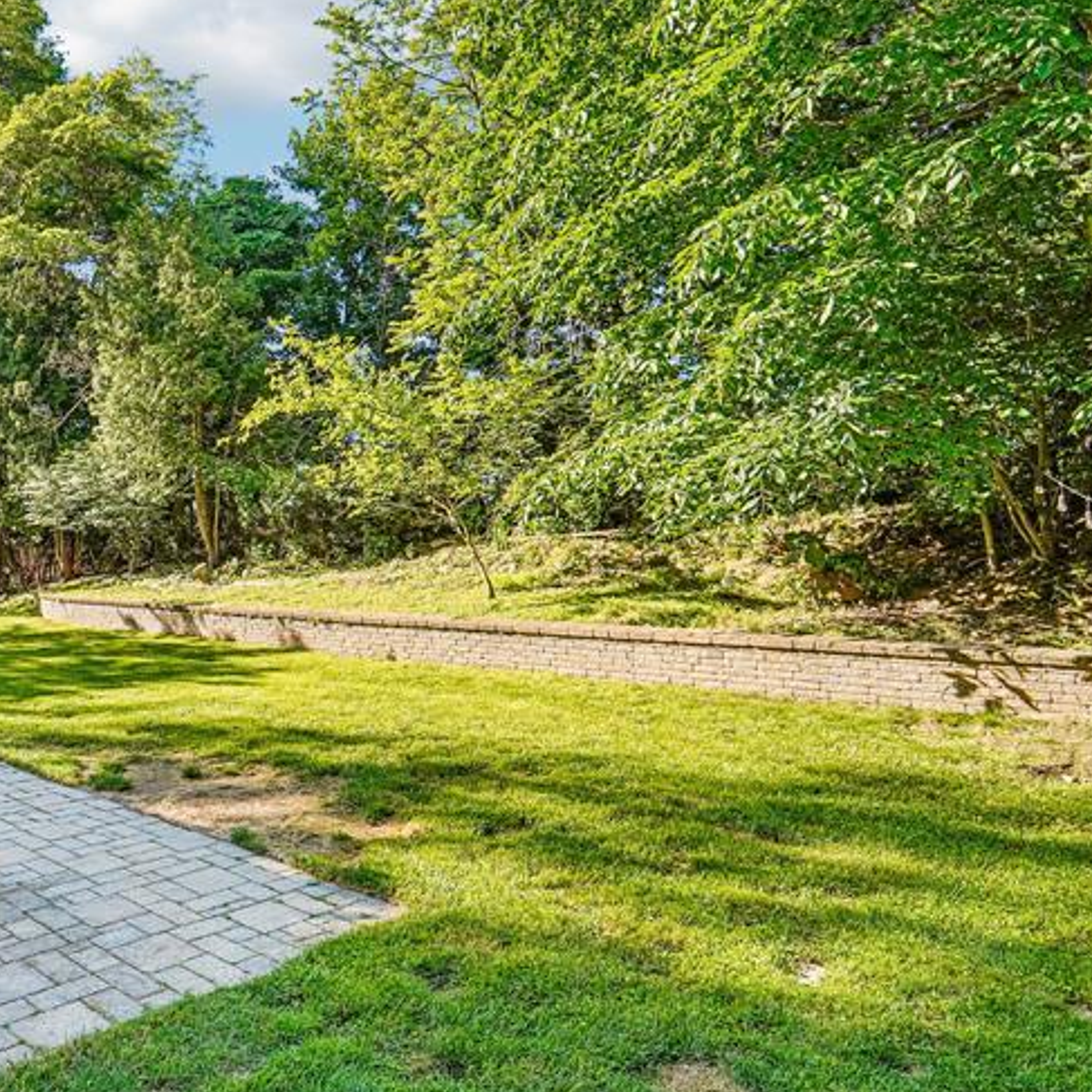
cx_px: 195
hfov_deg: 57.5
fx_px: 892
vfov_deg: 62.9
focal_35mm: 25
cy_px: 574
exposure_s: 1/160
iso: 400
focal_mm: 14
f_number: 8
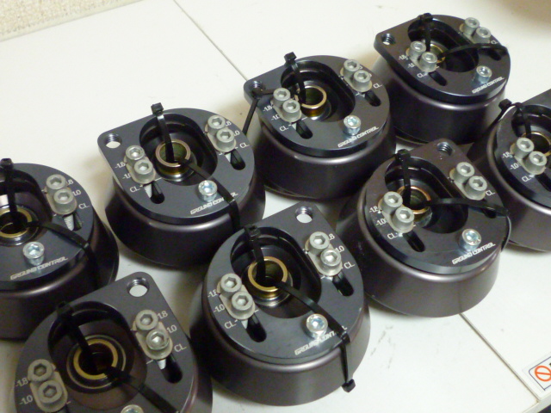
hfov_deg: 38.2
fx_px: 796
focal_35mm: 50
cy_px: 206
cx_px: 276
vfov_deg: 29.1
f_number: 2.8
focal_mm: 4.5
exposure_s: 1/10
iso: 400
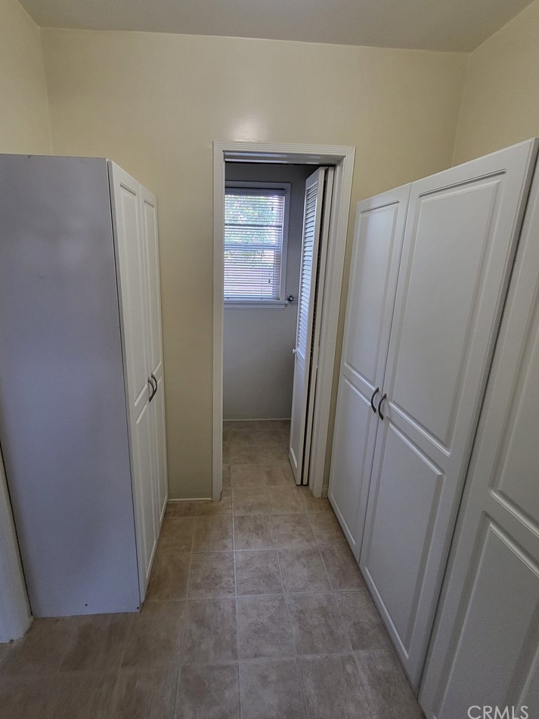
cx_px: 251
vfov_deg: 101.9
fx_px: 291
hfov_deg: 85.6
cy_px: 336
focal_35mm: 14
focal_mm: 1.74
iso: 250
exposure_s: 1/60
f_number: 2.2
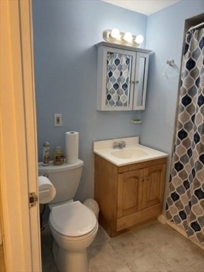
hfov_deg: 56.8
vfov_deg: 71.6
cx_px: 102
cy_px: 136
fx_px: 189
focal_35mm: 24
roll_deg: -2.1
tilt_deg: -11.6
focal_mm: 6.76
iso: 160
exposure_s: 1/120
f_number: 1.78
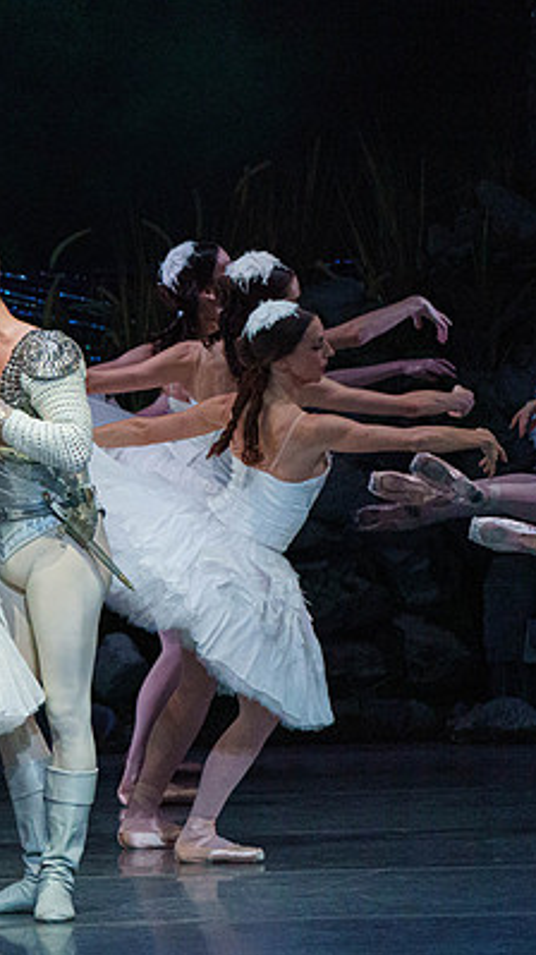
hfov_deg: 1.9
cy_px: 484
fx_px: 16220
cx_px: -93
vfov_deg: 3.4
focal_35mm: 641
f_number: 5.6
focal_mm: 400
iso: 8000
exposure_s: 1/250
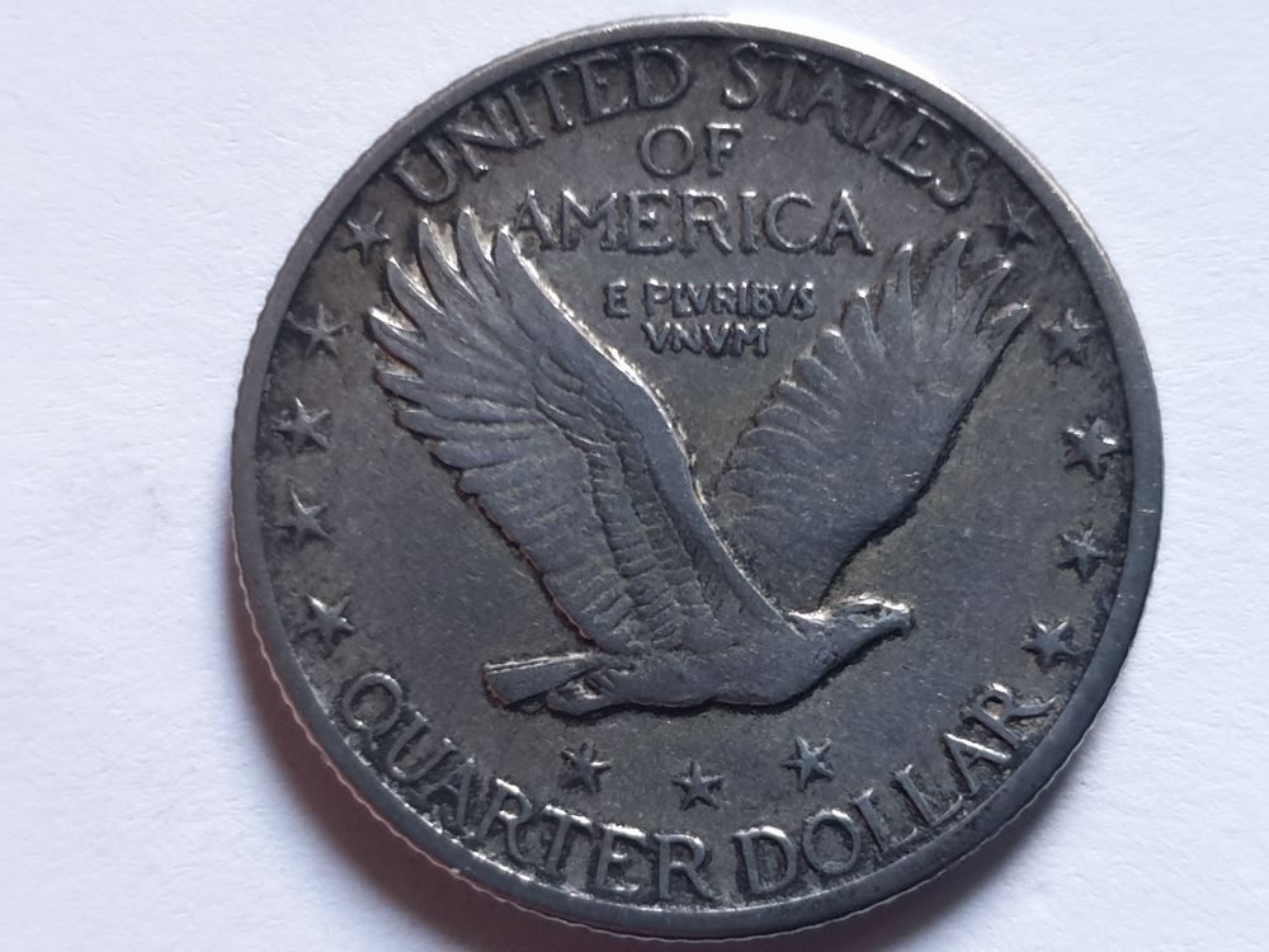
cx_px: 634
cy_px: 476
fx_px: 953
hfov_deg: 67.3
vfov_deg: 53.1
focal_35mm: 26
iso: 250
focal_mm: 4.3
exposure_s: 1/36
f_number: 1.5
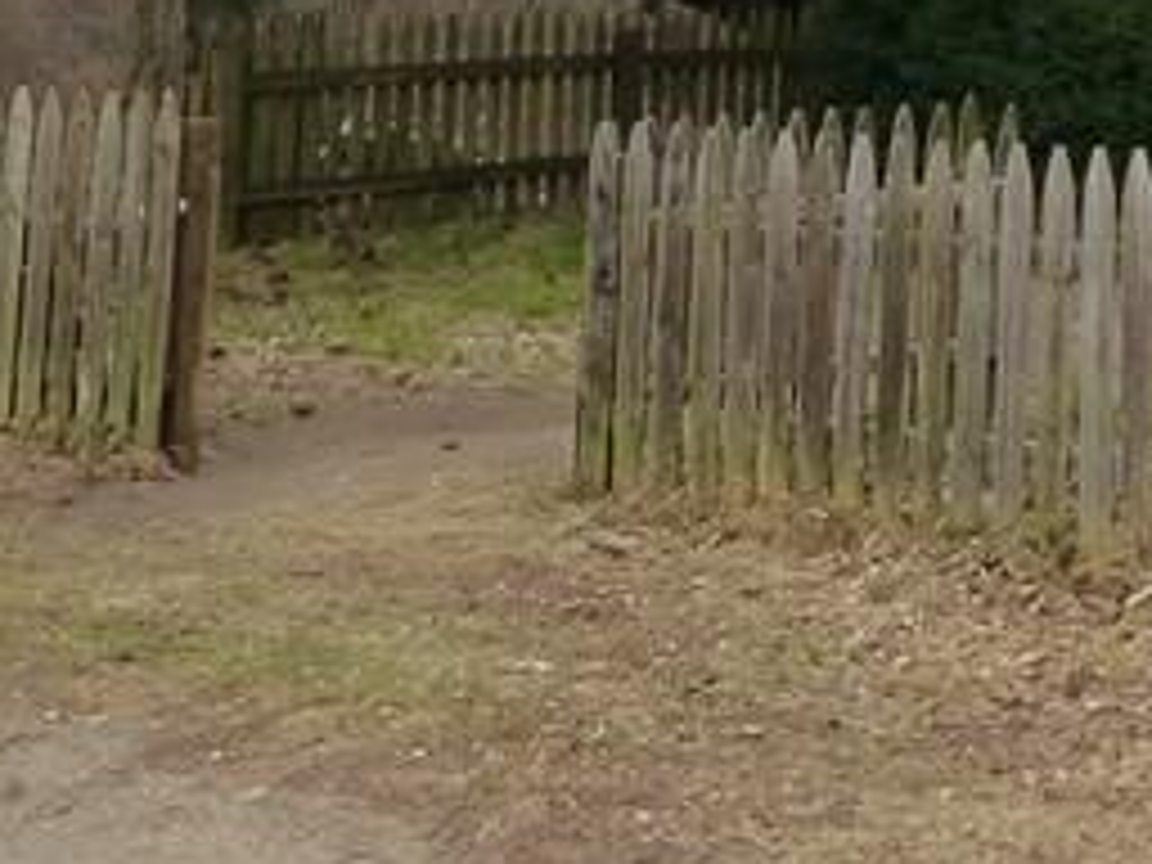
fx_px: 3195
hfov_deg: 17.1
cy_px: -454
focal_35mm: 96
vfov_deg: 14.3
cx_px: 2016
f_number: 4
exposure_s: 1/160
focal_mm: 4.3
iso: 160
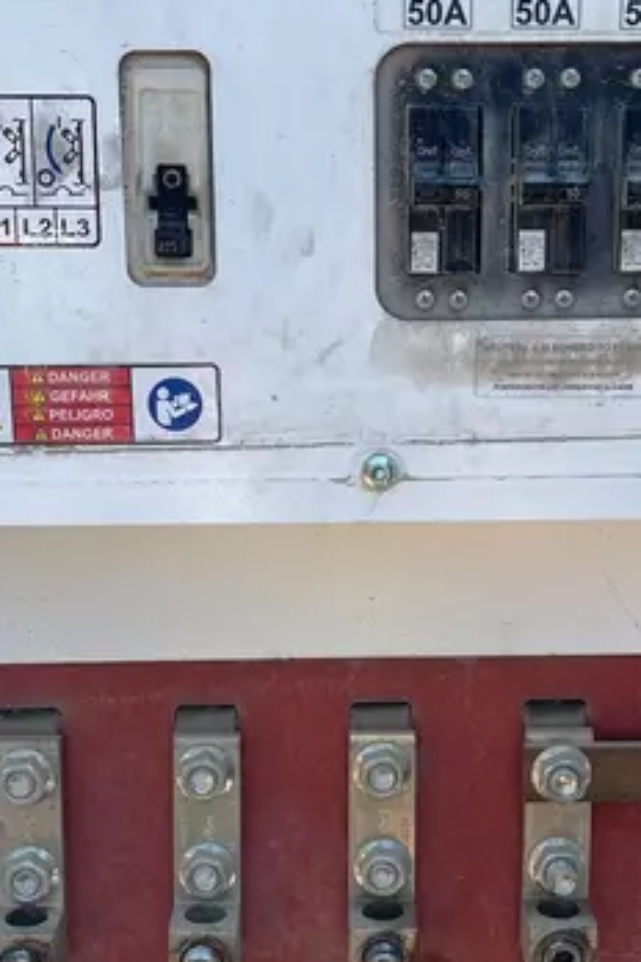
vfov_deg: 35.0
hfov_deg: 23.8
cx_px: 365
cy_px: 546
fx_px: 1522
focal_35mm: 57
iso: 50
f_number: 1.6
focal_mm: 5.1
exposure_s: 1/608
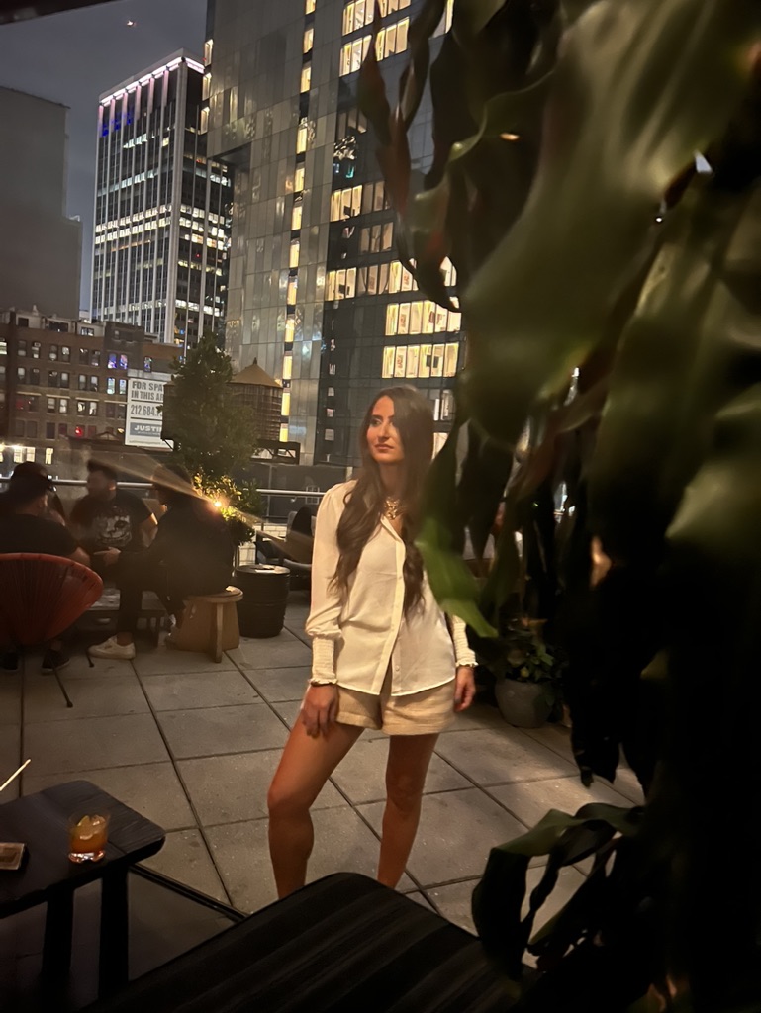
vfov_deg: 67.3
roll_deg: -4.2
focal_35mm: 26
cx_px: 380
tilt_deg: -3.8
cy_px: 506
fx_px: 761
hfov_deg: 53.1
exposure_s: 1/15
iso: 2500
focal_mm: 5.7
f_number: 1.5
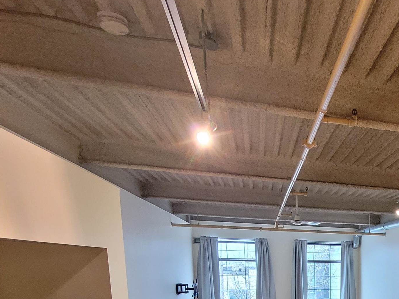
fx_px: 334
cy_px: 321
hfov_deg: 51.6
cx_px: 383
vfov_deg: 40.1
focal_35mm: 29
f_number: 2.2
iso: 320
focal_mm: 1.74
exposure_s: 1/39
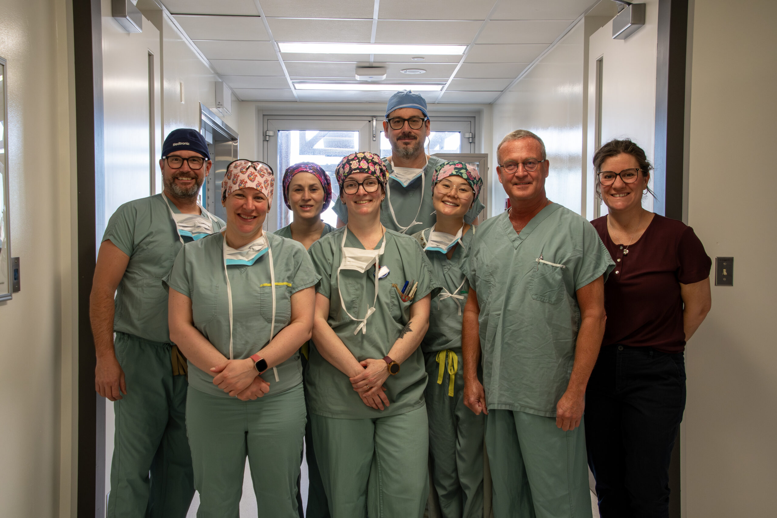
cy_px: 259
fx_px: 906
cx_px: 388
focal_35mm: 42
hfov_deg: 46.4
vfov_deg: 31.9
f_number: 5.6
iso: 1250
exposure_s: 1/100
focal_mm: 28
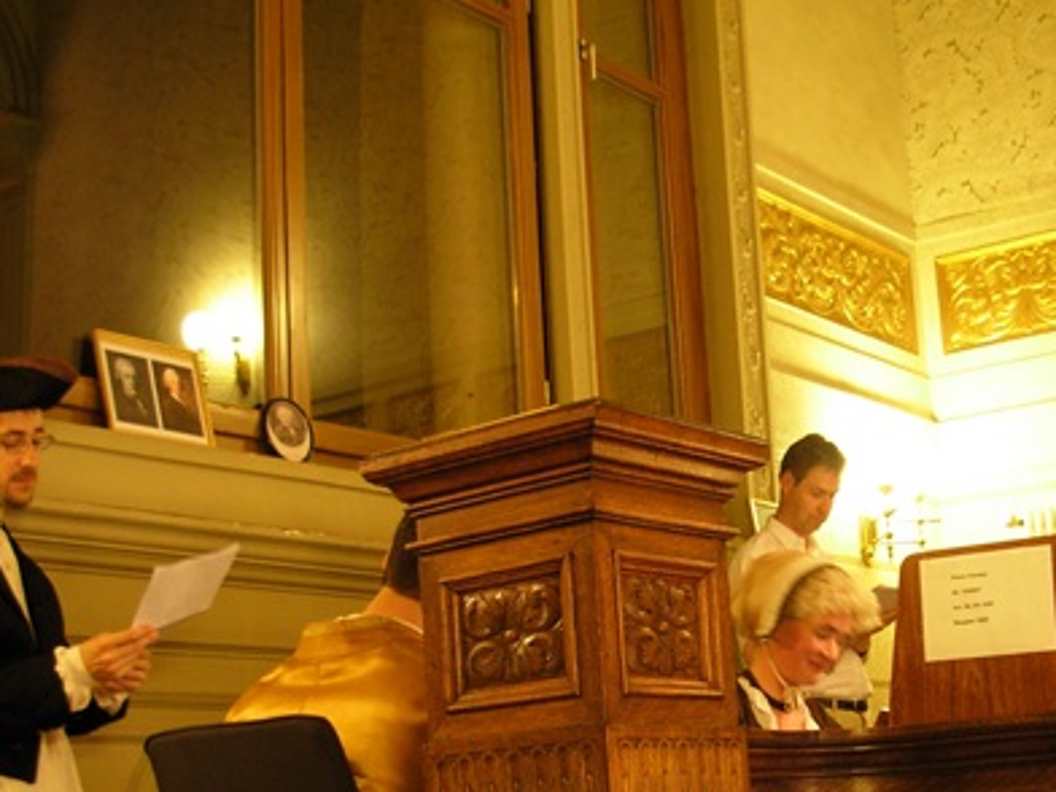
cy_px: 609
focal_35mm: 62
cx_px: 776
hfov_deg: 30.7
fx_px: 1891
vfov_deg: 23.4
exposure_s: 1/4
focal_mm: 6.3
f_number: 2.9
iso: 188
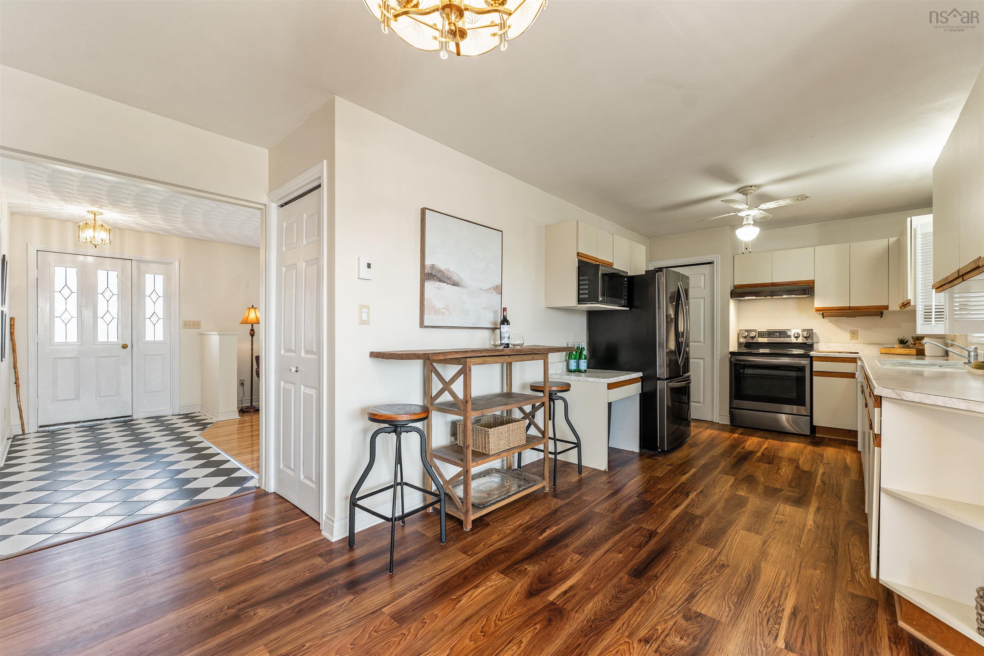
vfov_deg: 81.2
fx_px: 383
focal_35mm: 14
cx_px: 492
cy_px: 328
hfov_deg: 104.3
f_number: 5
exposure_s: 1/30
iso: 800
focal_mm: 14
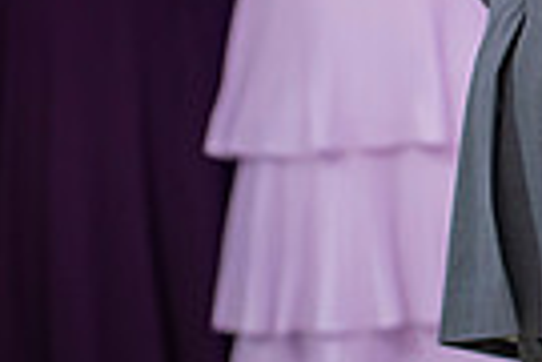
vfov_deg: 4.2
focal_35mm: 323
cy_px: -193
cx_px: 996
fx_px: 4863
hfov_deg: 6.2
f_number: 2.8
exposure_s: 1/125
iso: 800
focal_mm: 70
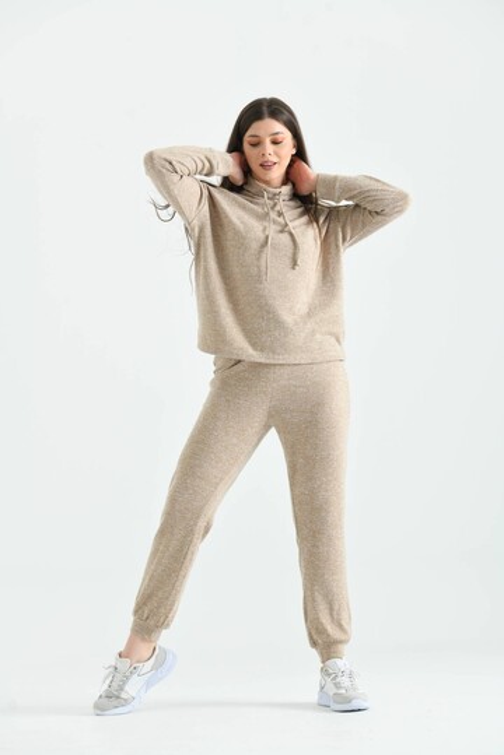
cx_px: 252
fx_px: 1806
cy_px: 378
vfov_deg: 23.6
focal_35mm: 86
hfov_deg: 15.9
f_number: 5.6
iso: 100
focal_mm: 86
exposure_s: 1/125
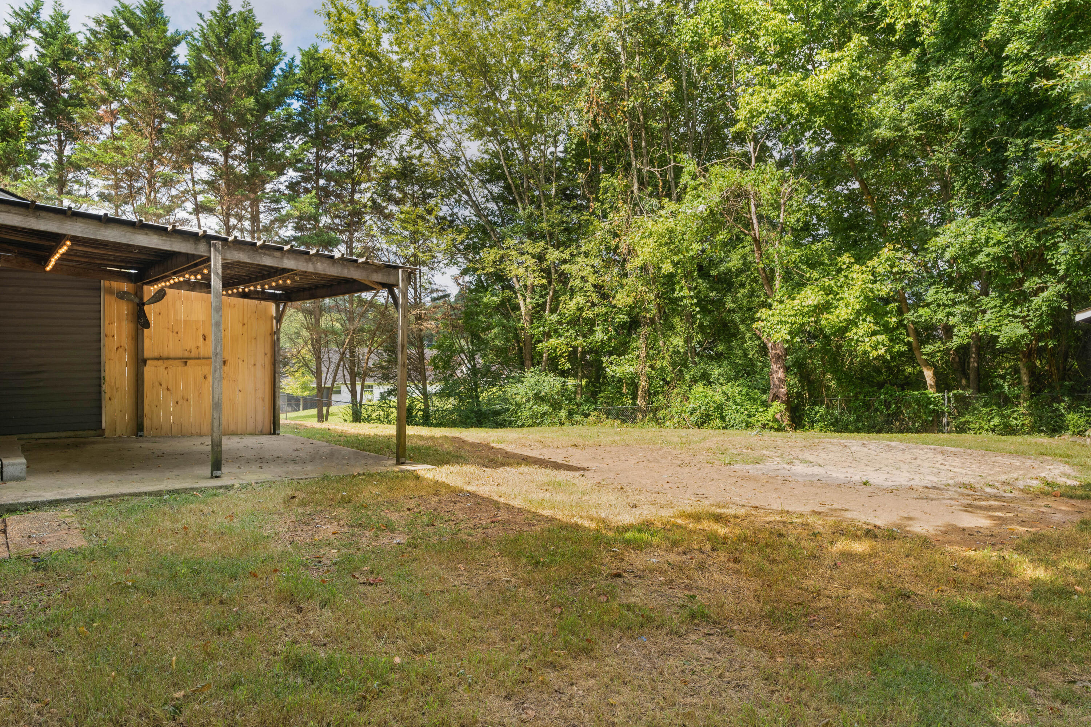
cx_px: 546
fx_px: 697
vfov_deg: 55.1
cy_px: 364
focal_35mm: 23
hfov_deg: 76.1
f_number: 7.1
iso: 320
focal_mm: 23
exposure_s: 1/200
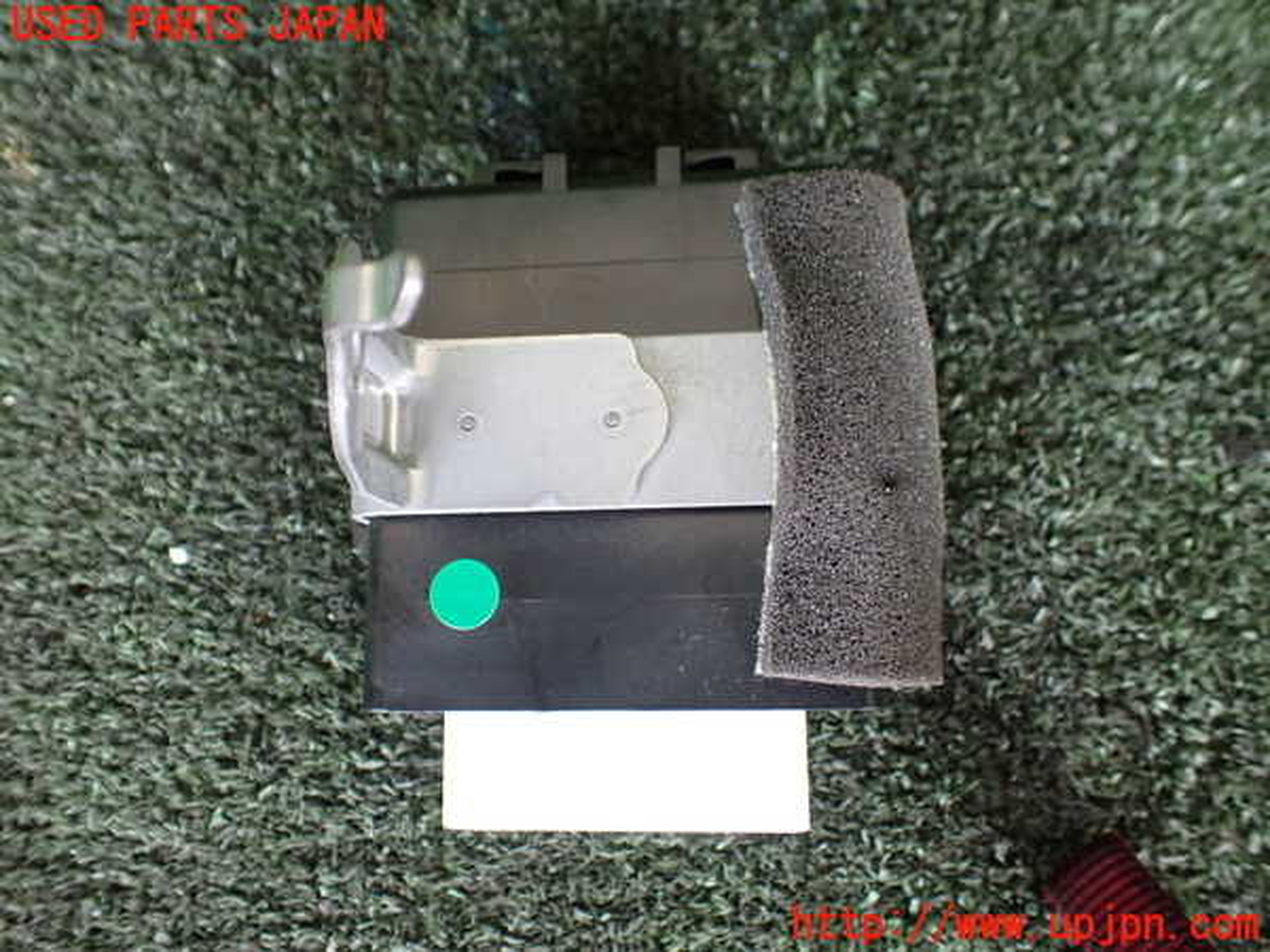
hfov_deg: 60.0
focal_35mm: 30
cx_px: 635
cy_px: 476
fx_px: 1101
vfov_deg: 46.8
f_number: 2.3
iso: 640
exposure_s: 1/125
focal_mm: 5.4
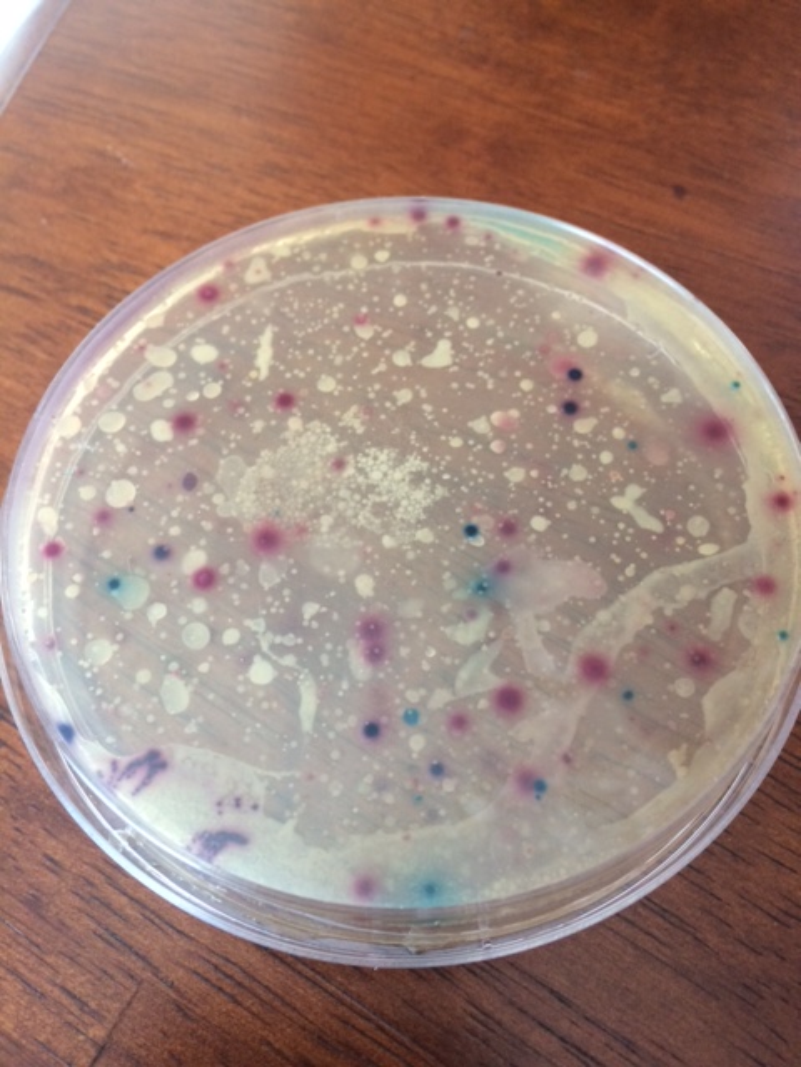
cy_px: 534
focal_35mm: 29
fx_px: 895
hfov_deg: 48.2
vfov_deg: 61.7
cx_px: 400
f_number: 2.2
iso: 125
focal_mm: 4.15
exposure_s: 1/30
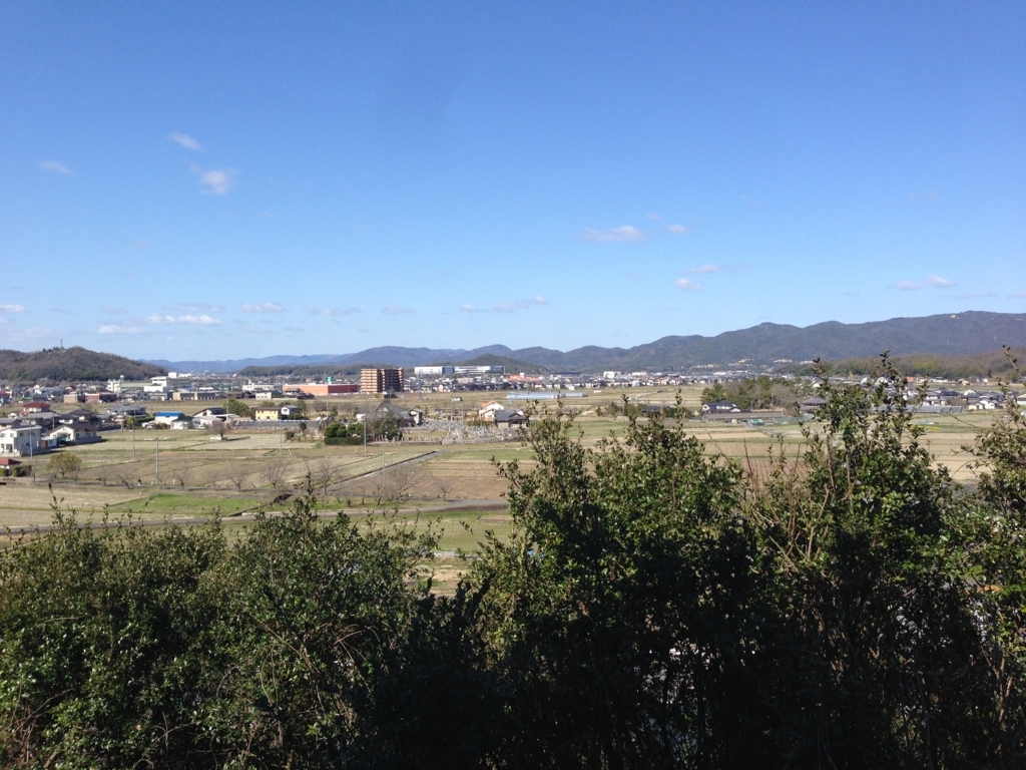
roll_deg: -0.6
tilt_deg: -1.3
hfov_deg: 55.4
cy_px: 385
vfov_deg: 42.9
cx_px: 513
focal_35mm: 33
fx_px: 978
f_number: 2.4
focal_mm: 4.12
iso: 50
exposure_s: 1/1506
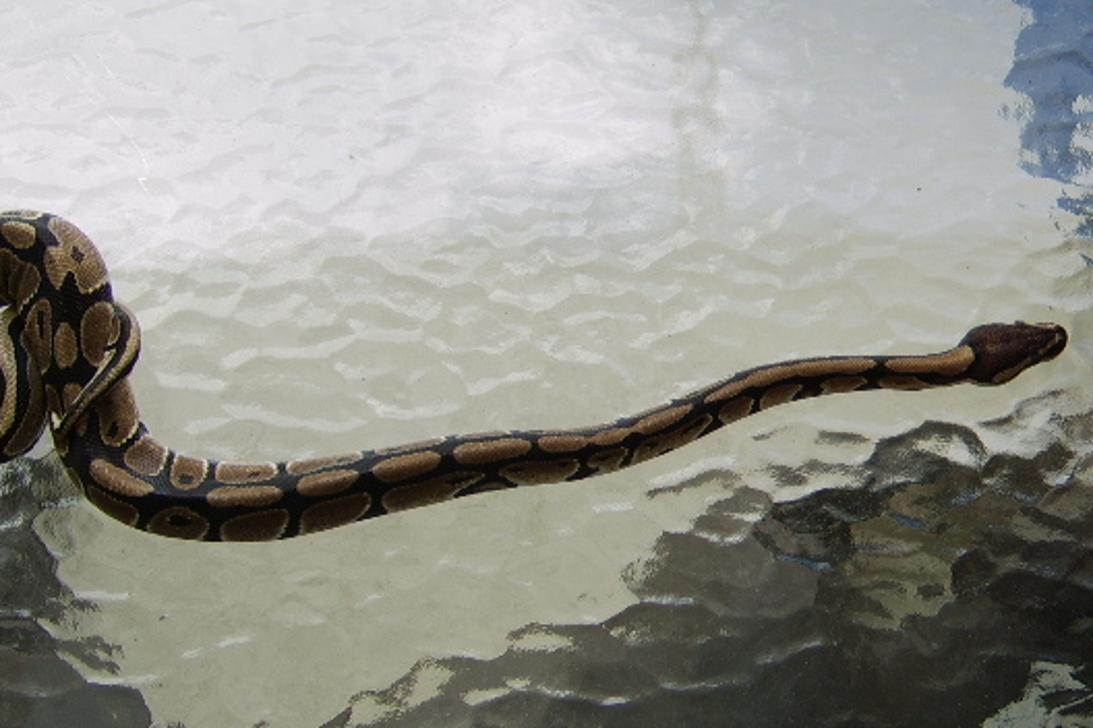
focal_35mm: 58
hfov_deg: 34.5
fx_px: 1761
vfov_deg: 23.4
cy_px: 362
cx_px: 526
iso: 71
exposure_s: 1/125
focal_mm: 11.93
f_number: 3.5
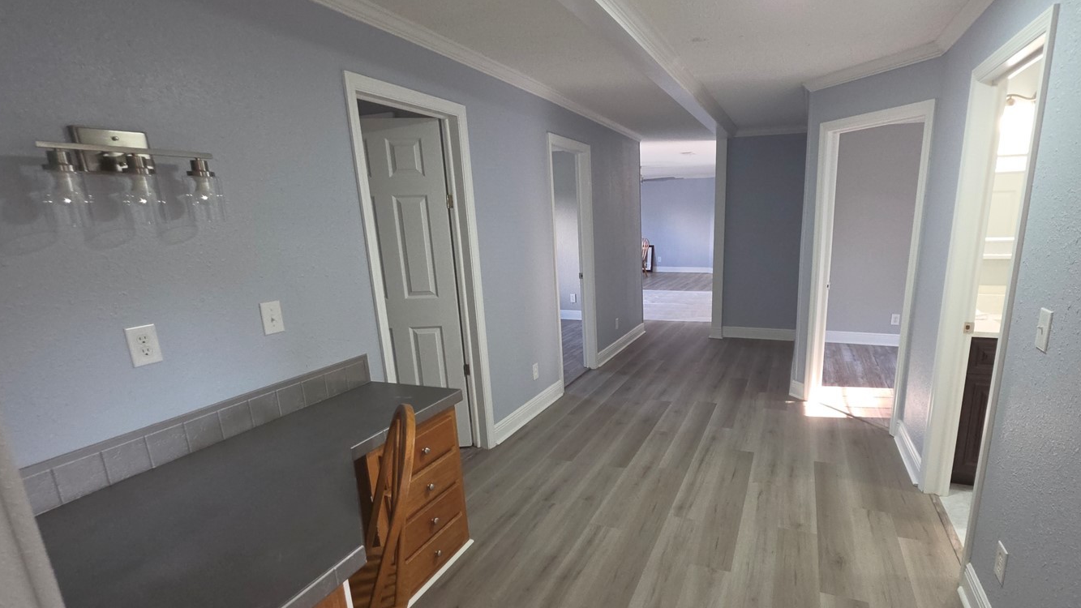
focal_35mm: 17
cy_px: 342
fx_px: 487
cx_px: 628
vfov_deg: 63.7
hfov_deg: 95.1
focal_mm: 2.2
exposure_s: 1/60
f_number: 1.9
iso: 125
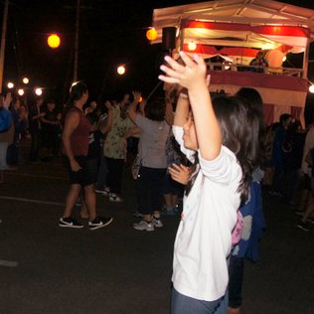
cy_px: 157
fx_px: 417
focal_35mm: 41
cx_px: 94
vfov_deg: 41.3
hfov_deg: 40.5
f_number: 4
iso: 800
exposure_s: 1/60
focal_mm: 21
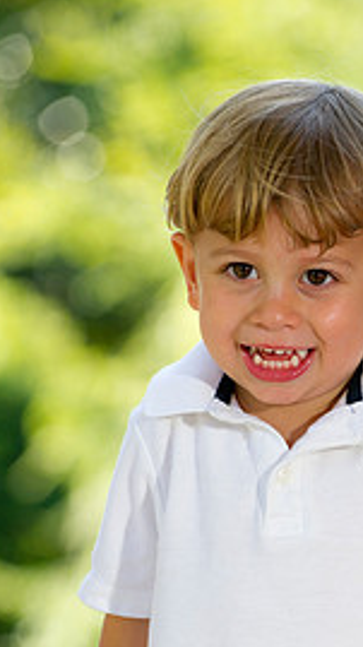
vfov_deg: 7.2
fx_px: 5107
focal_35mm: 298
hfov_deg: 4.1
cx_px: 328
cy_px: 515
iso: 320
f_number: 4
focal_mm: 170
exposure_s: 1/250
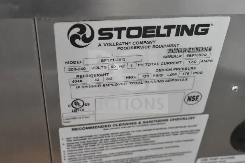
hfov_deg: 38.9
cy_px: 82
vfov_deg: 26.5
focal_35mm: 51
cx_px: 122
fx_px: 347
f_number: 6.3
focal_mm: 34
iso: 6400
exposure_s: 1/160
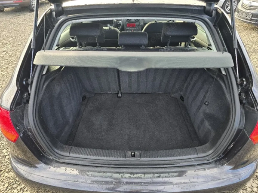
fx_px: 171
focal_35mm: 23
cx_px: 129
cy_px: 96
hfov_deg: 73.9
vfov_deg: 58.9
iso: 64
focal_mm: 6.3
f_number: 1.7
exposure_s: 1/182
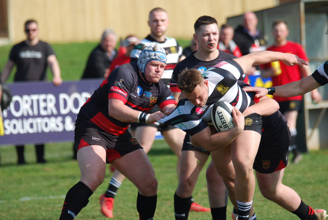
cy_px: 110
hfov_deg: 3.1
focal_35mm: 675
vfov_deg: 2.0
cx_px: 164
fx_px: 6158
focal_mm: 450
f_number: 6.3
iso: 200
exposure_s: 1/500
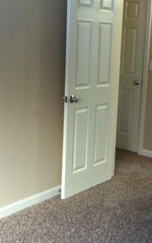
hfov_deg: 18.6
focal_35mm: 70
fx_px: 464
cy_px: 96
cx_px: 95
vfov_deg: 29.3
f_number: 2.8
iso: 125
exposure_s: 1/15
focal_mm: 3.85
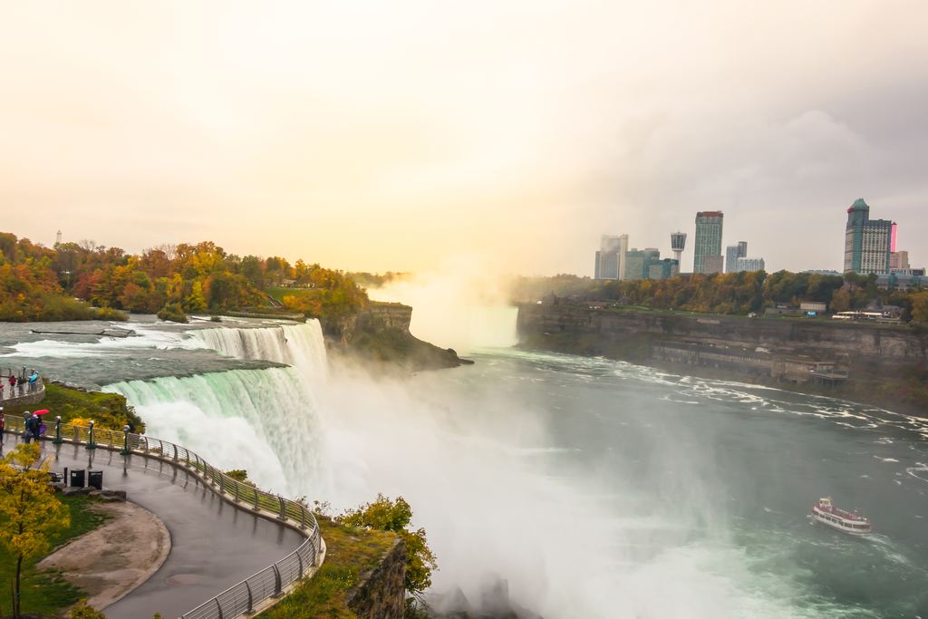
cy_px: 310
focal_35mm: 32
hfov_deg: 58.7
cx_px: 464
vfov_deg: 41.1
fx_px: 825
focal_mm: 11.81
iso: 125
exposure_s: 1/40
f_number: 8
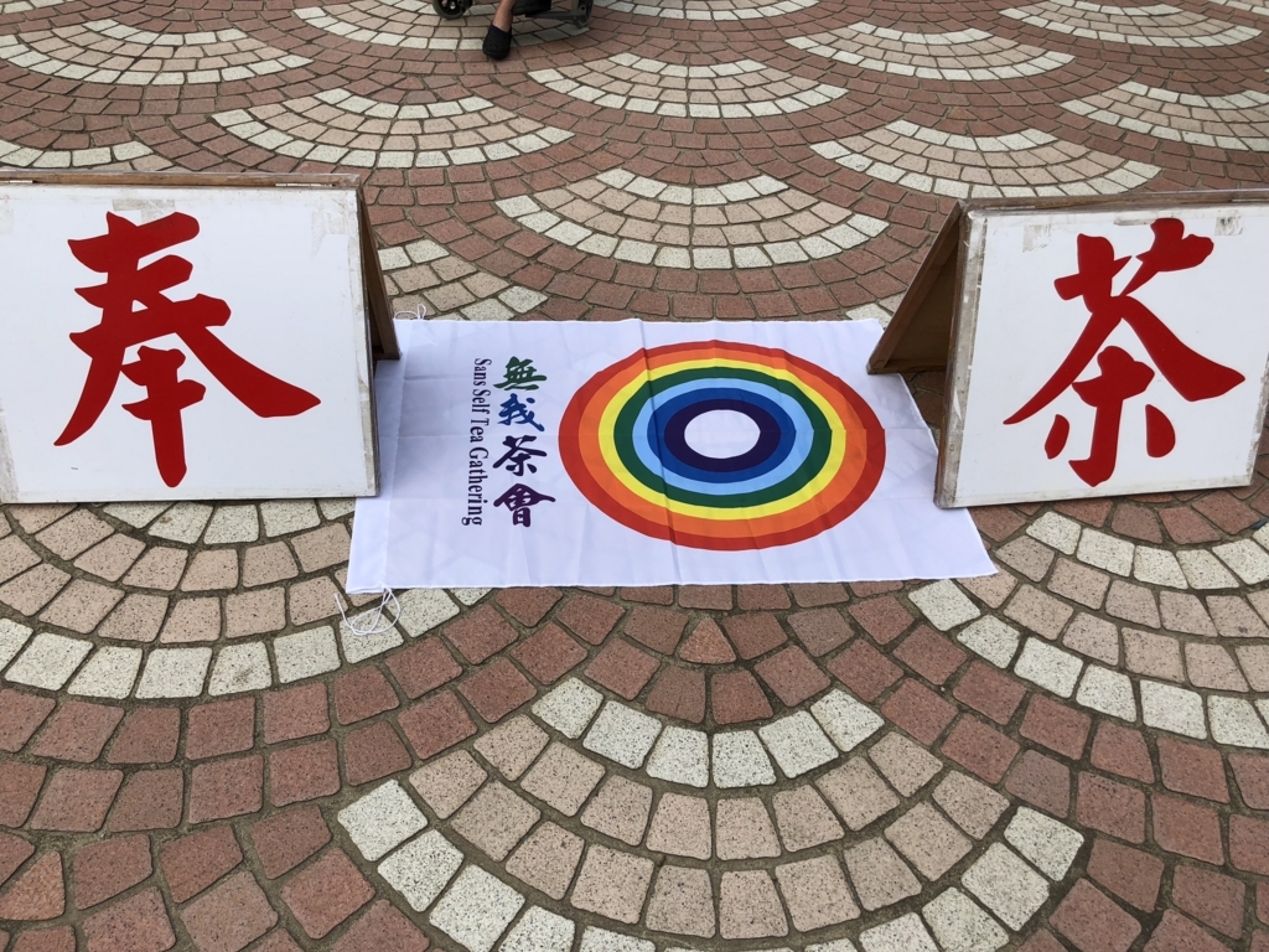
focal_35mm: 28
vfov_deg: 49.7
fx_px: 1026
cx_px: 634
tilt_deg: -41.7
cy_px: 476
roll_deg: -3.0
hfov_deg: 63.4
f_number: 1.8
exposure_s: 1/1548
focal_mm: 4
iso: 20
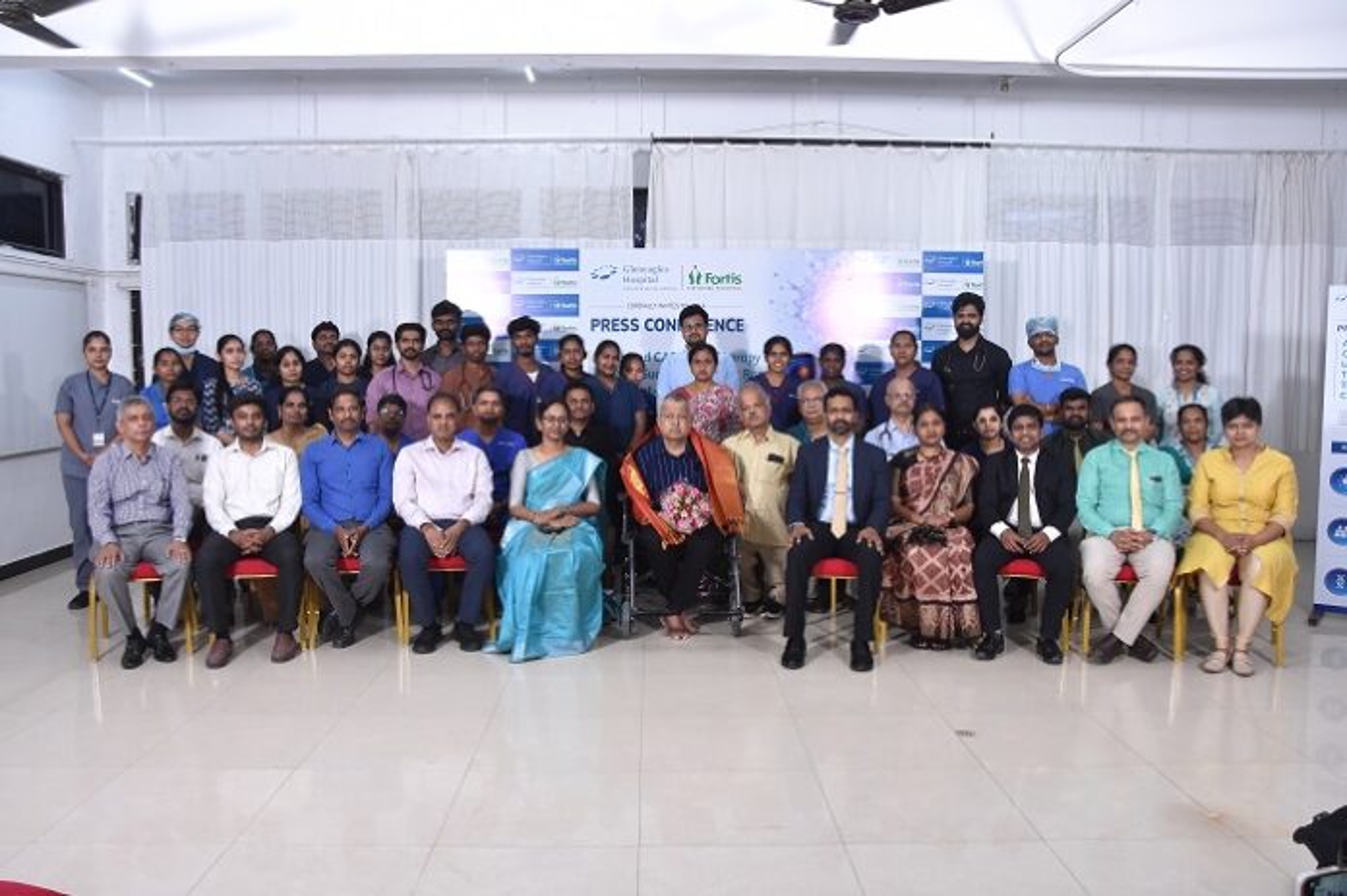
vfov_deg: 47.9
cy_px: 448
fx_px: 1010
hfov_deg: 67.4
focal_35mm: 27
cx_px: 674
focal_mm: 18
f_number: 7.1
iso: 800
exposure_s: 1/160
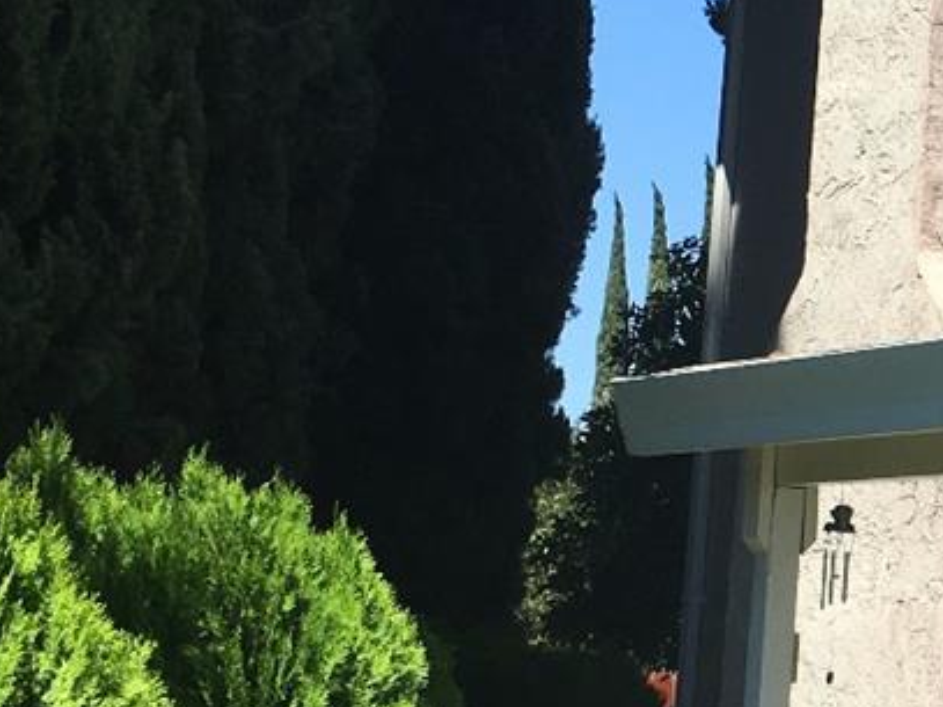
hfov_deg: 17.0
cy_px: 429
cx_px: 1332
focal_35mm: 107
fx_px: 2914
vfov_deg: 13.8
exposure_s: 1/1425
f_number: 2.2
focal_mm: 4.15
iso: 25
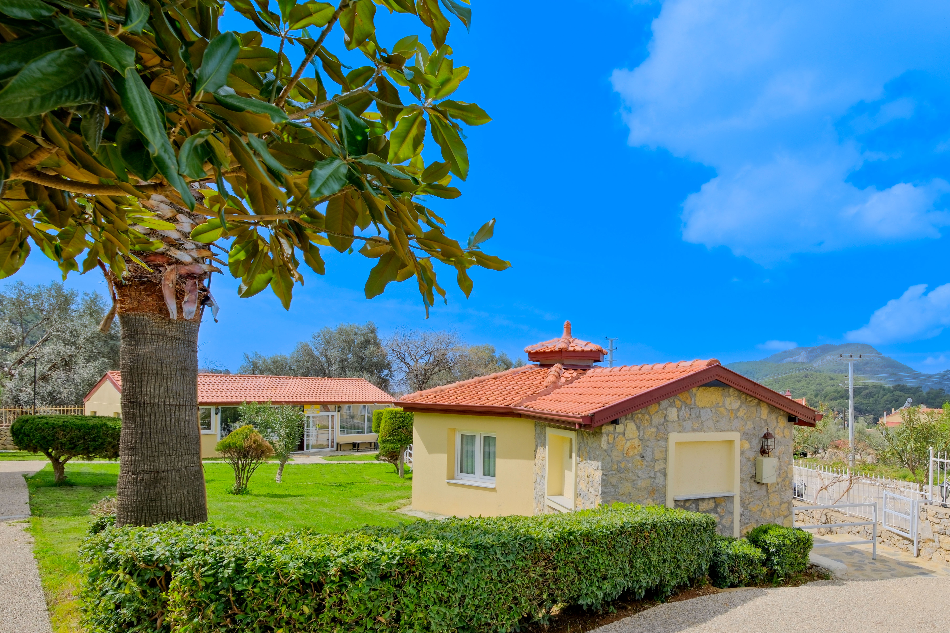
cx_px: 625
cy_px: 388
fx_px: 528
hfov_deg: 81.5
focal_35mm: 20
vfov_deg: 61.2
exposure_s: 1/400
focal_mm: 10
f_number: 7.1
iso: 125
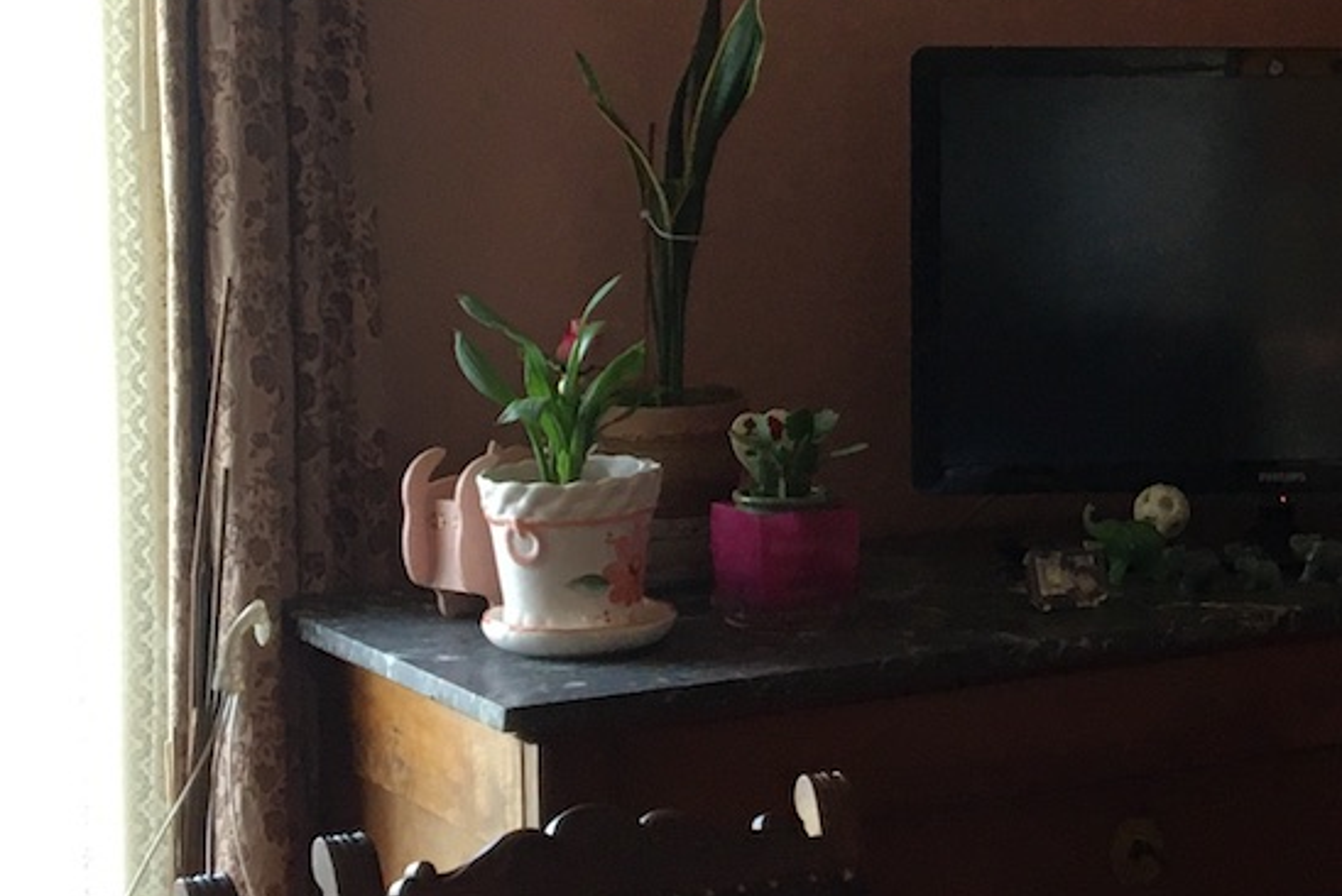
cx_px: 1430
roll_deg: -0.2
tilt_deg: -4.1
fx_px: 3692
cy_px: 245
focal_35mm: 99
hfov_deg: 19.8
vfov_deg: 13.8
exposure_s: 1/33
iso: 50
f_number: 2.2
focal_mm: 4.15
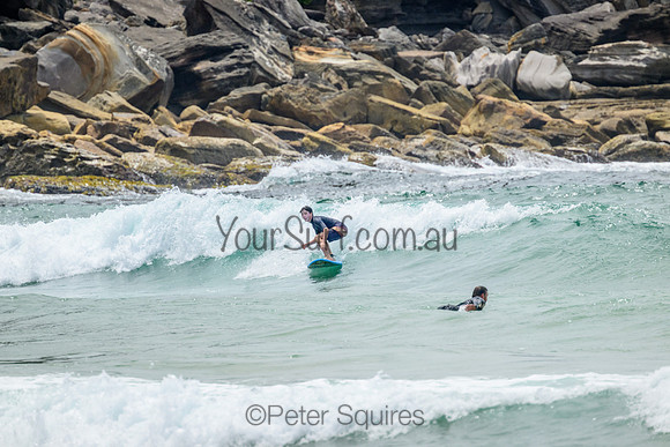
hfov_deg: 2.6
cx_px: 335
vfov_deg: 1.7
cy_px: 224
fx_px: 14892
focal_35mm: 800
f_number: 11
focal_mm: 800
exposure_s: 1/2000
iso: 1100
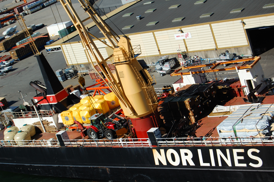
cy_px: 91
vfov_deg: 16.5
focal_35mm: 82
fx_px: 627
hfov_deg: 24.6
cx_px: 137
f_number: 9
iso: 200
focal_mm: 55
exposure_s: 1/200
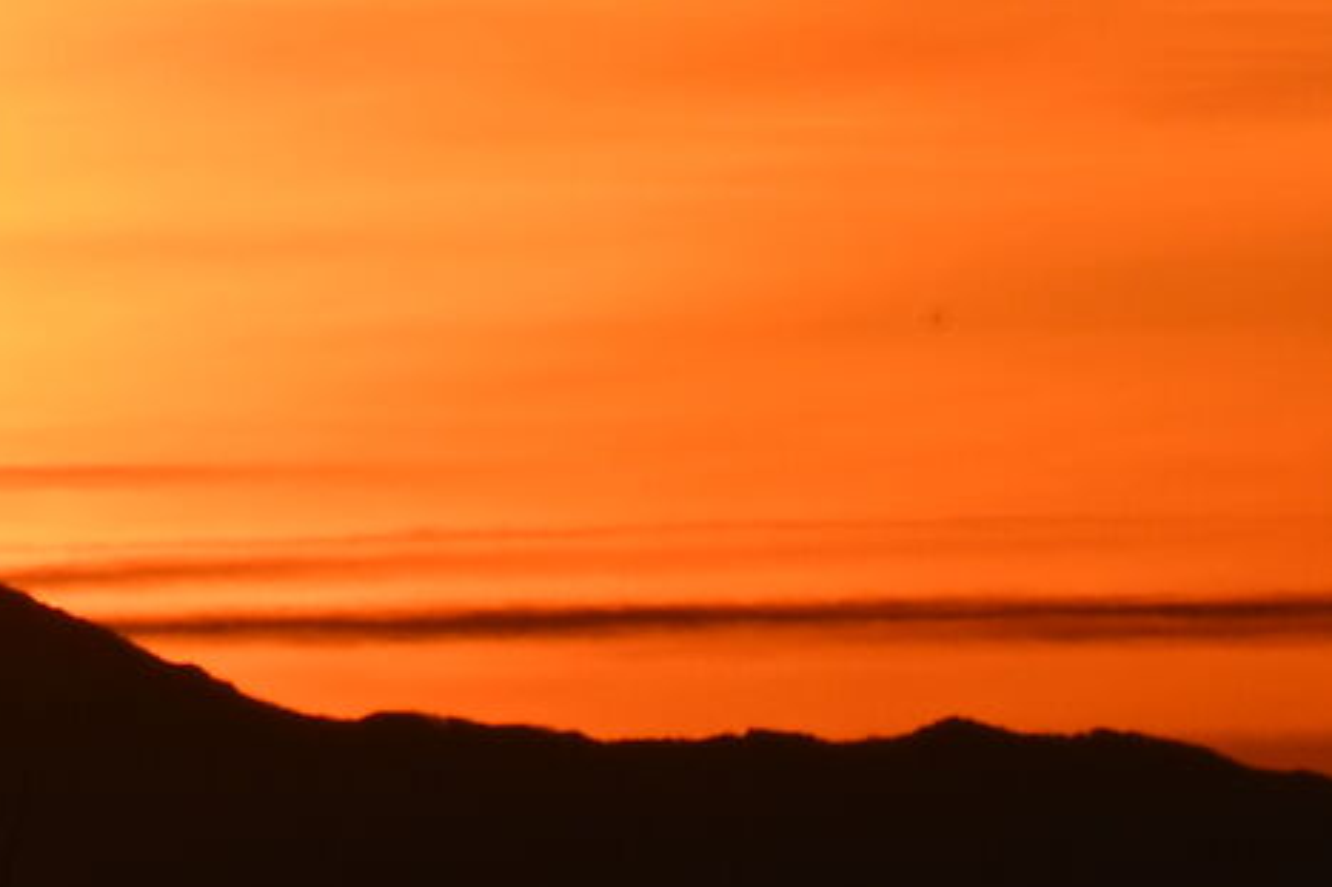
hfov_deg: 1.1
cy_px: -439
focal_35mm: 1927
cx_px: -456
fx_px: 71270
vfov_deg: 0.7
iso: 100
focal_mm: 250
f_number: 32
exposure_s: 1/125
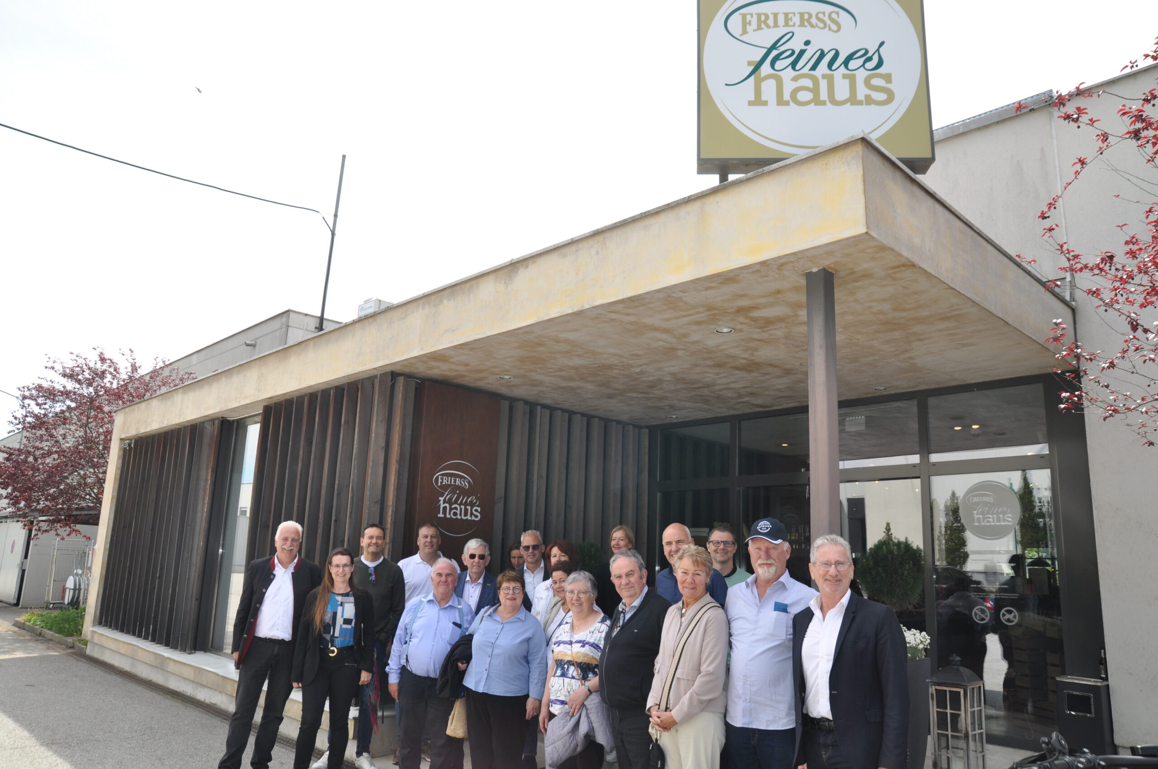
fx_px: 819
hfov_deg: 70.5
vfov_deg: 50.3
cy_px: 384
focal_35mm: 26
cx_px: 579
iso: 200
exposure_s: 1/200
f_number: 8
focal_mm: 17
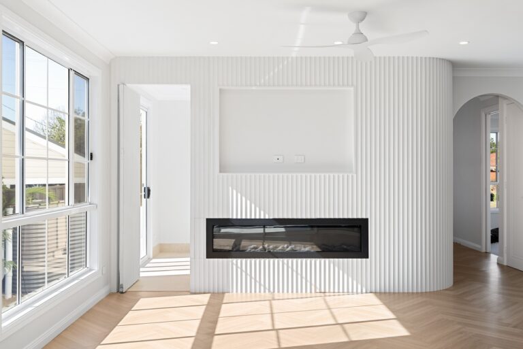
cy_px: 174
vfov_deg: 36.9
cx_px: 262
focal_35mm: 36
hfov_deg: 53.1
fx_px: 523
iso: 400
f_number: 9
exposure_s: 1/25
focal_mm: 36
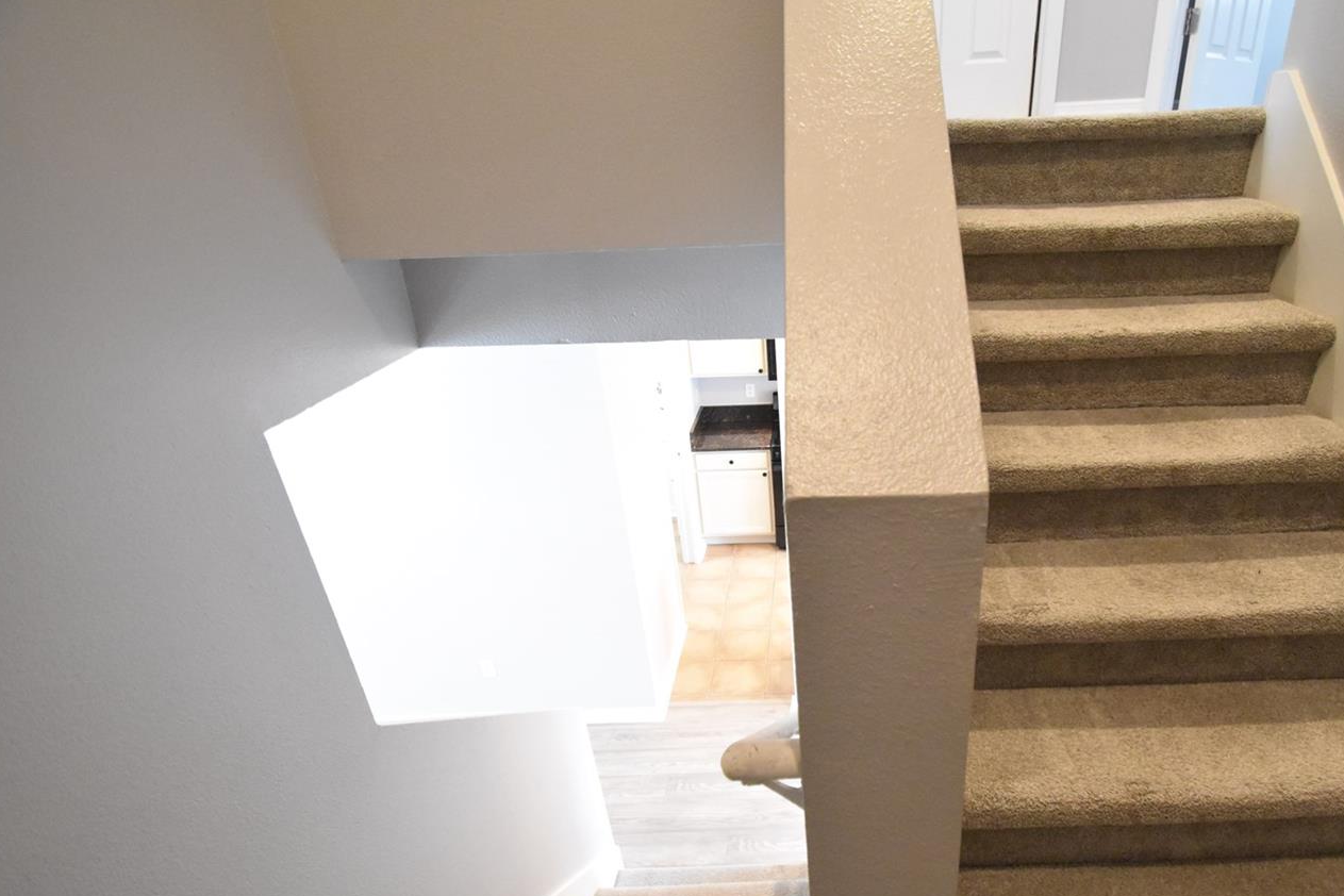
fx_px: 709
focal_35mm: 19
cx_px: 841
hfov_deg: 85.2
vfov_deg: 64.3
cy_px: 508
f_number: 3.5
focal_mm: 10
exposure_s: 1/60
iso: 4000
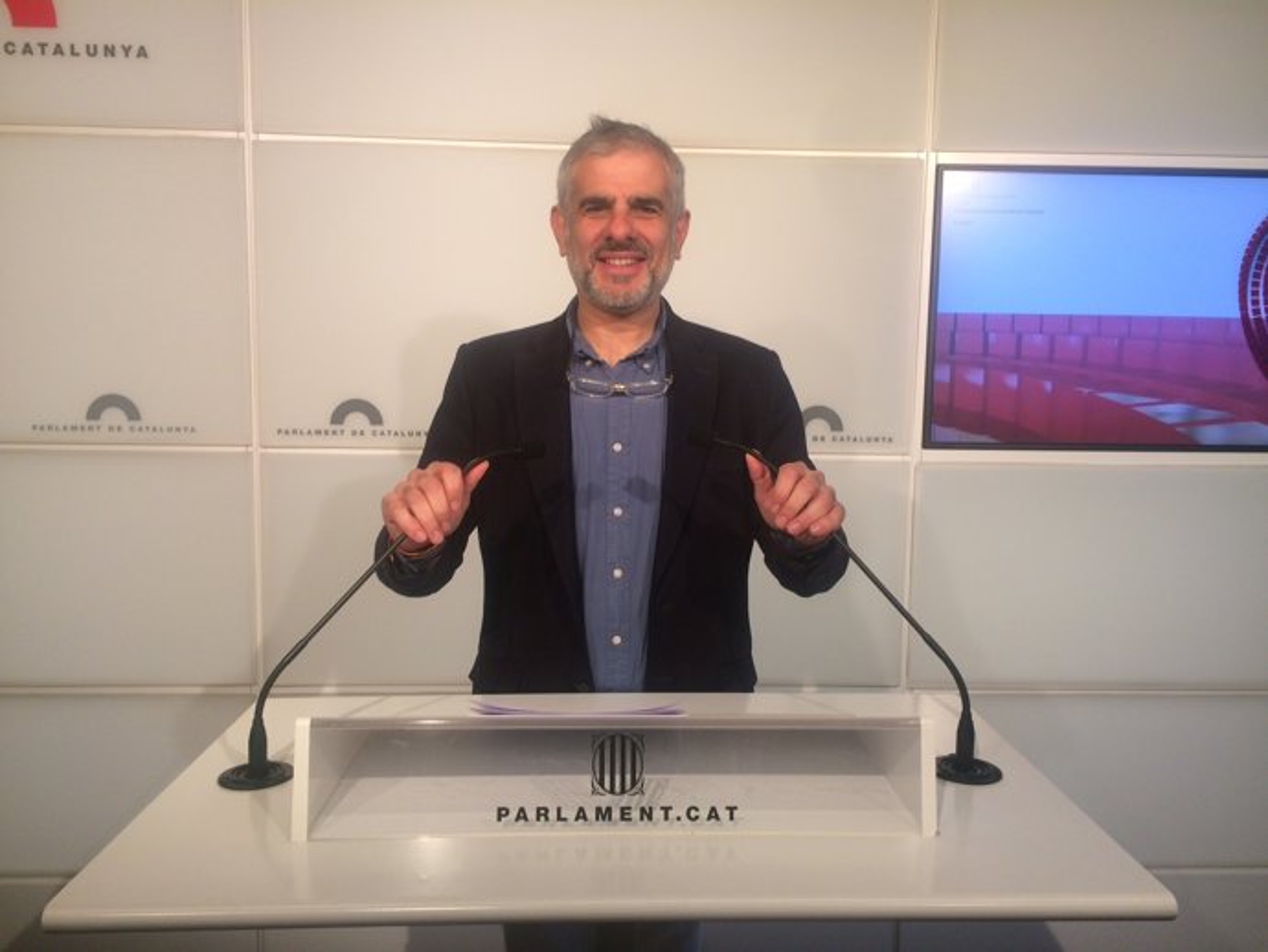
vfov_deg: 48.3
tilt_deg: -5.3
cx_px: 634
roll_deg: -1.0
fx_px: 1063
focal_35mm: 29
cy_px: 476
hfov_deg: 61.6
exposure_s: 1/100
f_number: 2.2
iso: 64
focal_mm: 4.15
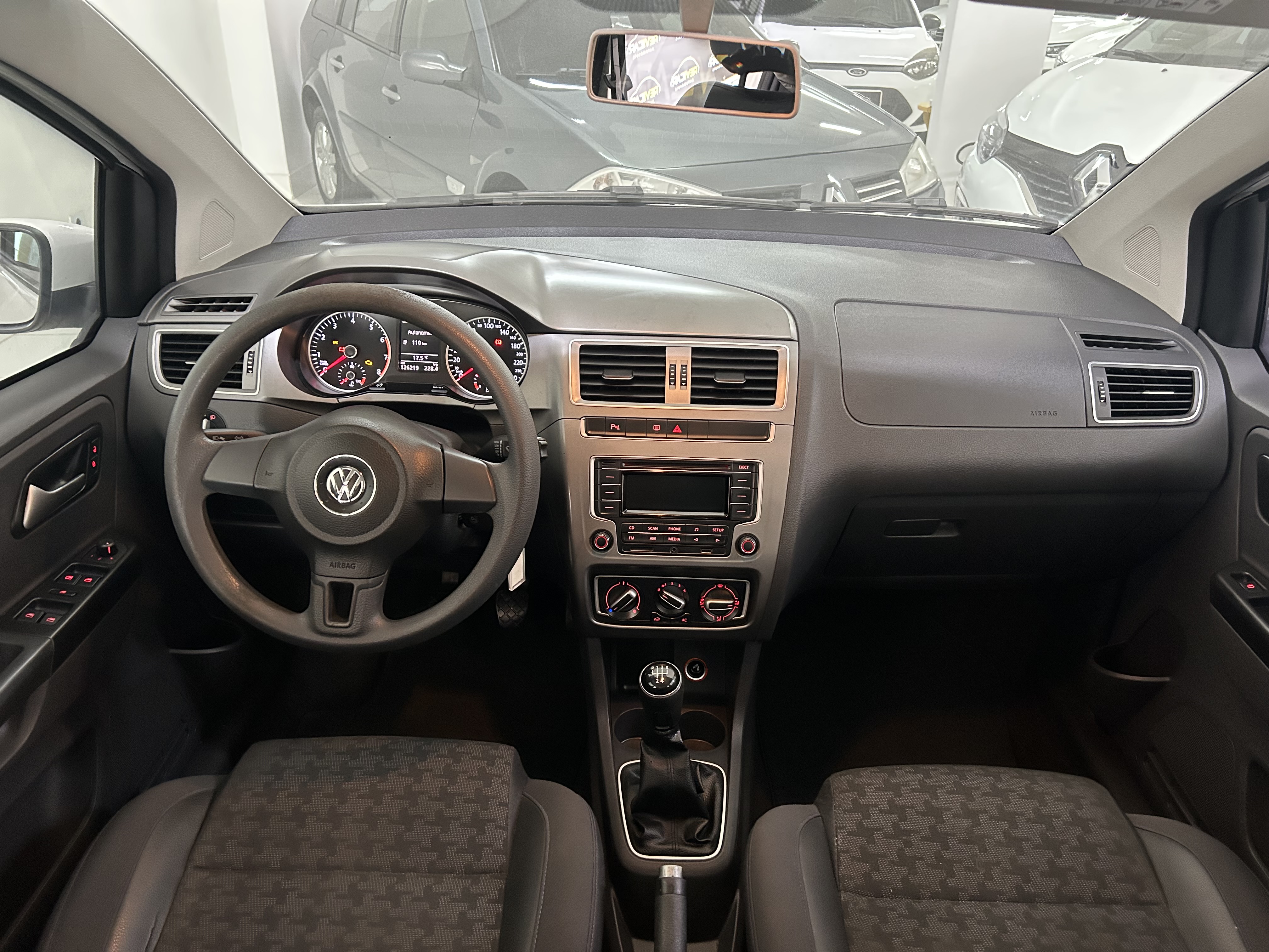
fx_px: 953
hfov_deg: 67.3
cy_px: 476
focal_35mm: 26
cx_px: 634
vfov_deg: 53.1
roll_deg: -1.0
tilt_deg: -27.4
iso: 500
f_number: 1.5
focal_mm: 5.7
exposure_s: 1/40
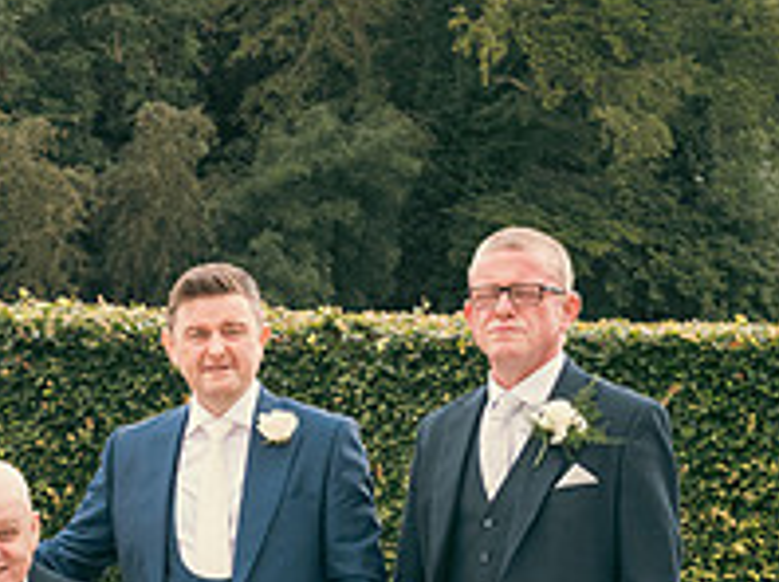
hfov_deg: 13.8
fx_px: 3169
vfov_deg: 10.4
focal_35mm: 141
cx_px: -16
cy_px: 604
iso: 320
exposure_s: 1/200
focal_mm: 50
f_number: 6.3
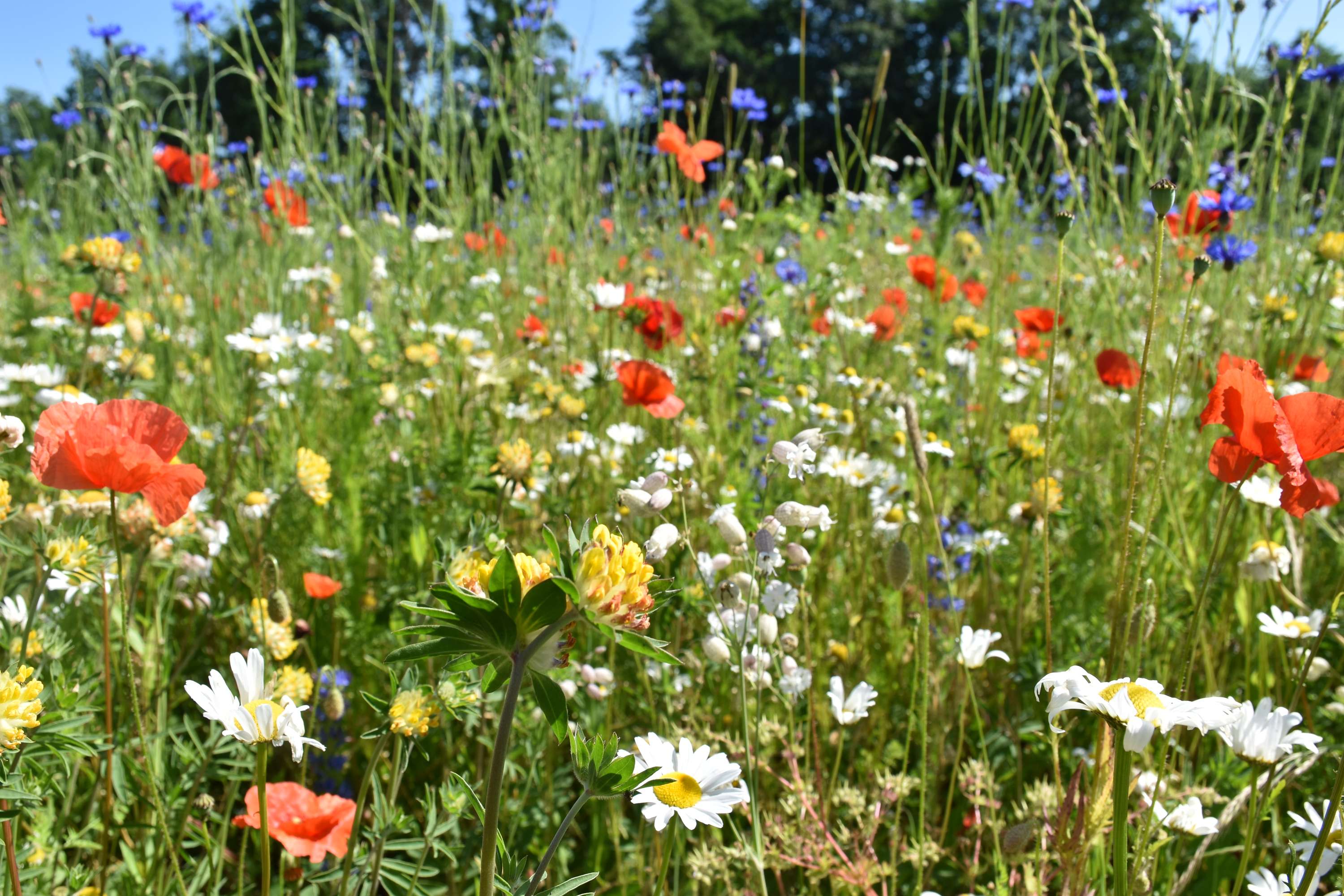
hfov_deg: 57.2
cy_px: 448
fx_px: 1232
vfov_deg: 40.0
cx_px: 672
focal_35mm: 33
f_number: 9
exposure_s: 1/320
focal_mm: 22
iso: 200
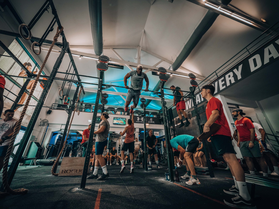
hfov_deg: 106.3
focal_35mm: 13
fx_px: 105
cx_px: 140
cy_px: 104
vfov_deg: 90.0
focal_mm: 12
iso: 1600
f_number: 2.8
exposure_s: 1/250
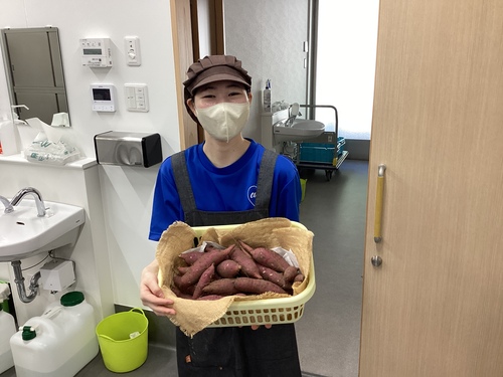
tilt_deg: -17.9
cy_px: 188
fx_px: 450
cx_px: 252
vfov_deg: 45.4
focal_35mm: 31
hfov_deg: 58.4
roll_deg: +2.6
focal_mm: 3.3
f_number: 2.4
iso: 100
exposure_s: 1/100
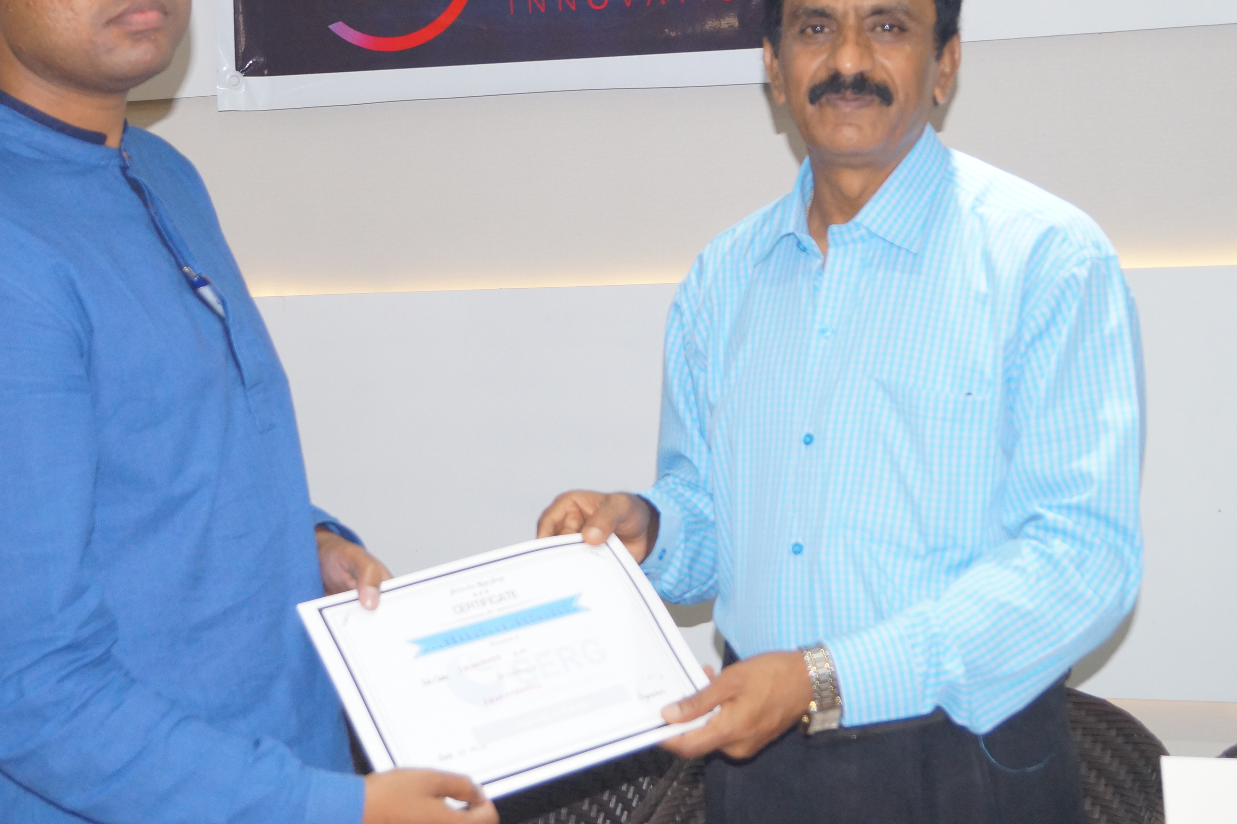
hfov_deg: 29.2
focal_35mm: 69
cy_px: 312
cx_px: 500
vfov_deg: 19.7
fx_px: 2370
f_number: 4.5
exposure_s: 1/125
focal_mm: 30
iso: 800
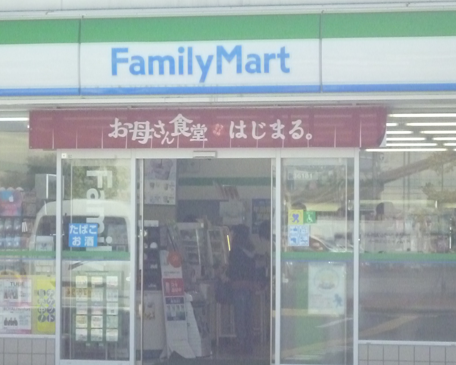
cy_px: 166
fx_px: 1903
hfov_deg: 13.7
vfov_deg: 10.9
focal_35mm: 141
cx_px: 194
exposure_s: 1/250
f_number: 20
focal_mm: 20
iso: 1600
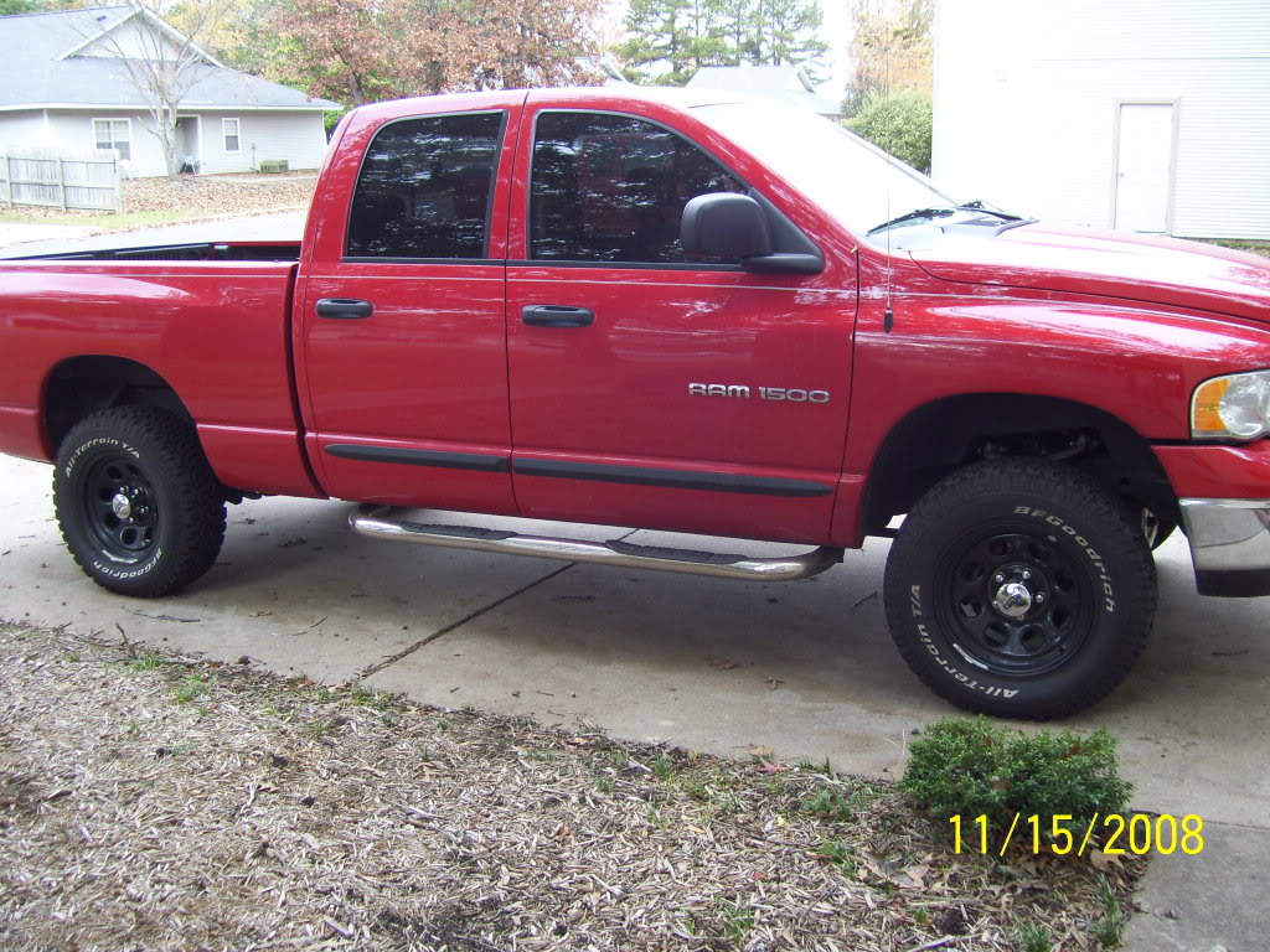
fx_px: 1321
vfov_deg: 39.7
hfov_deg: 51.4
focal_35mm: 36
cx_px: 635
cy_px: 476
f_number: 2.7
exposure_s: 1/60
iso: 80
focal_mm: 6
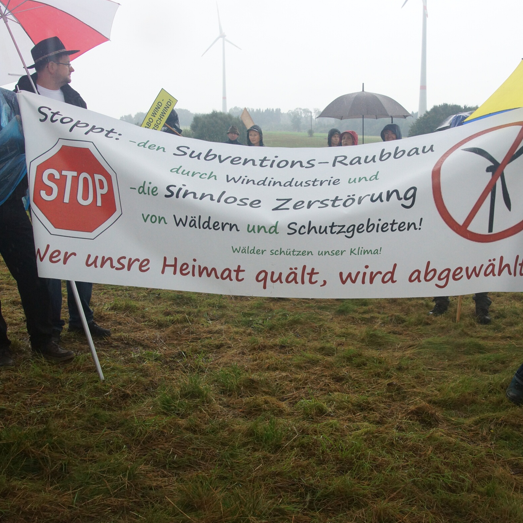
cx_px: 322
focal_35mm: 39
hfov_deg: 42.6
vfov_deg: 42.8
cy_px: 263
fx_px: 667
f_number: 8
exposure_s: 1/350
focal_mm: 20
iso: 800
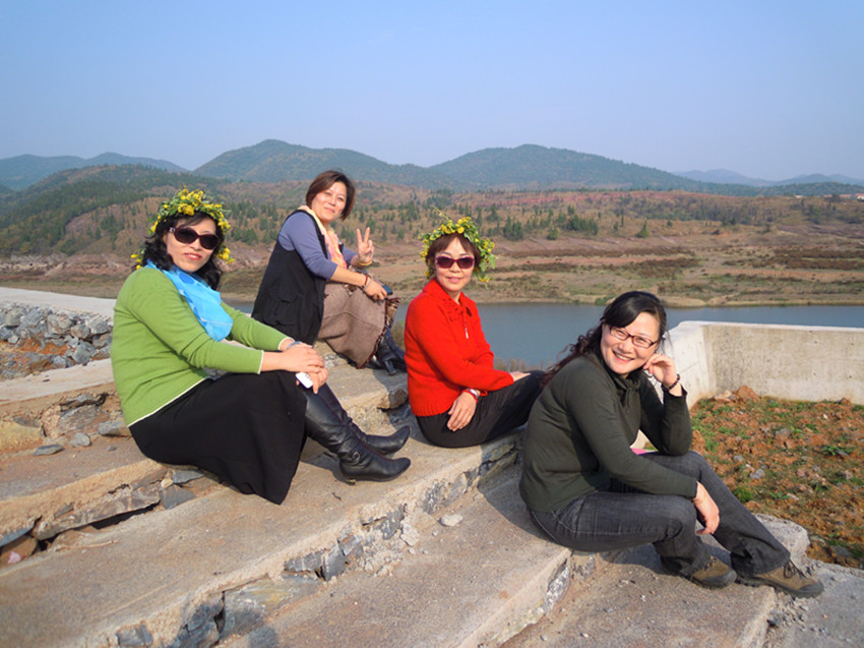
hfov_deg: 63.5
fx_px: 699
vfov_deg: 49.7
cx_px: 432
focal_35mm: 28
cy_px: 324
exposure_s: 1/160
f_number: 7.6
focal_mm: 5
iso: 100
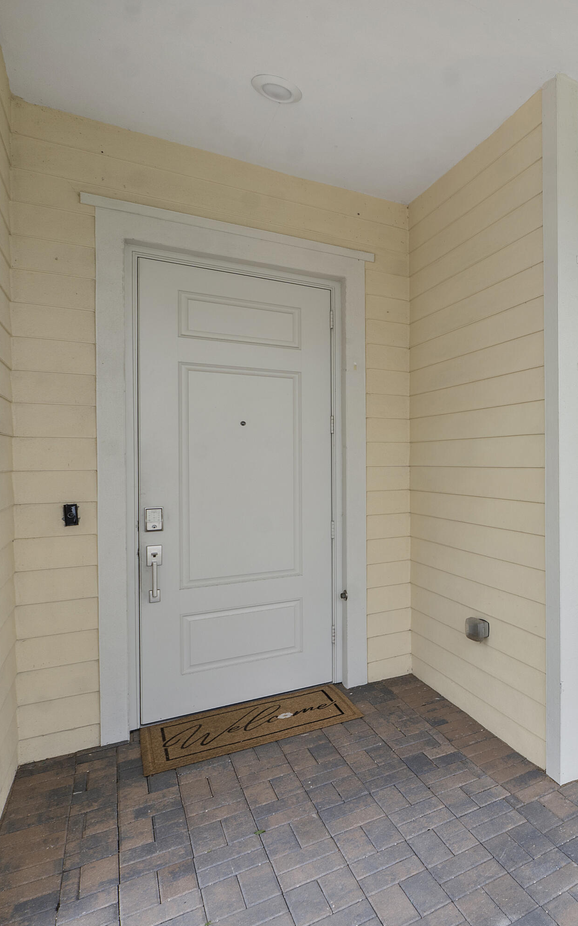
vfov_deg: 77.2
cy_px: 464
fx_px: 580
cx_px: 649
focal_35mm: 23
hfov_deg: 41.3
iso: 100
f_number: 11
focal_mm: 10
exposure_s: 1/100
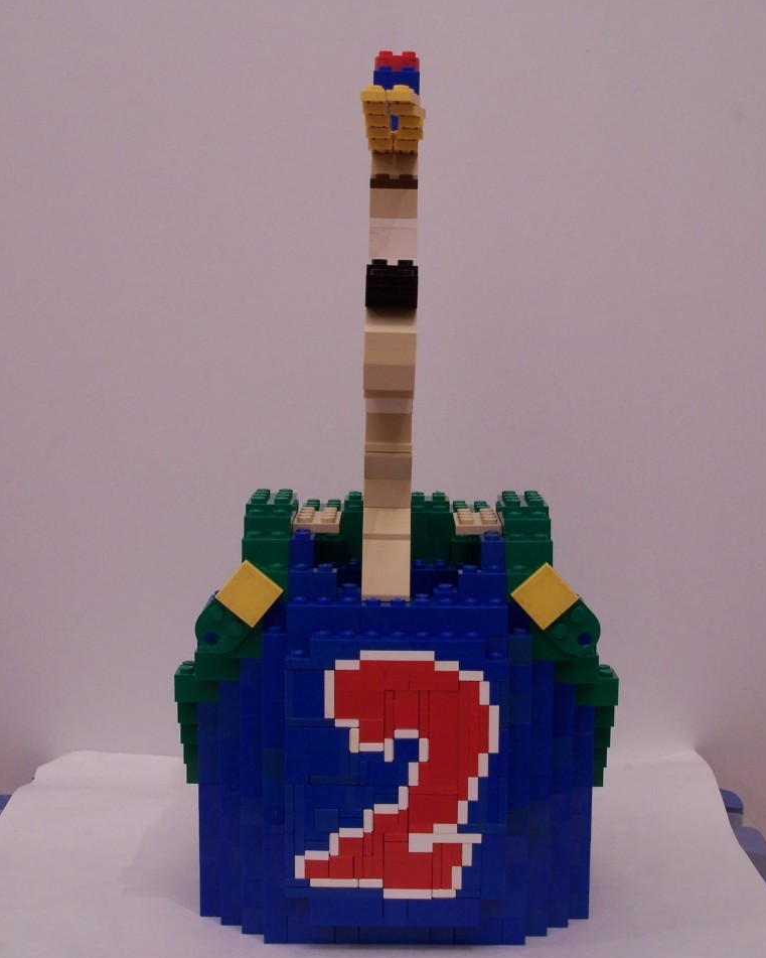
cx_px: 385
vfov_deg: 30.5
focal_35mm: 62
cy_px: 497
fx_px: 1757
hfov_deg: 24.6
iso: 80
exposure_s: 1/4
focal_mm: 9.8
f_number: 3.1
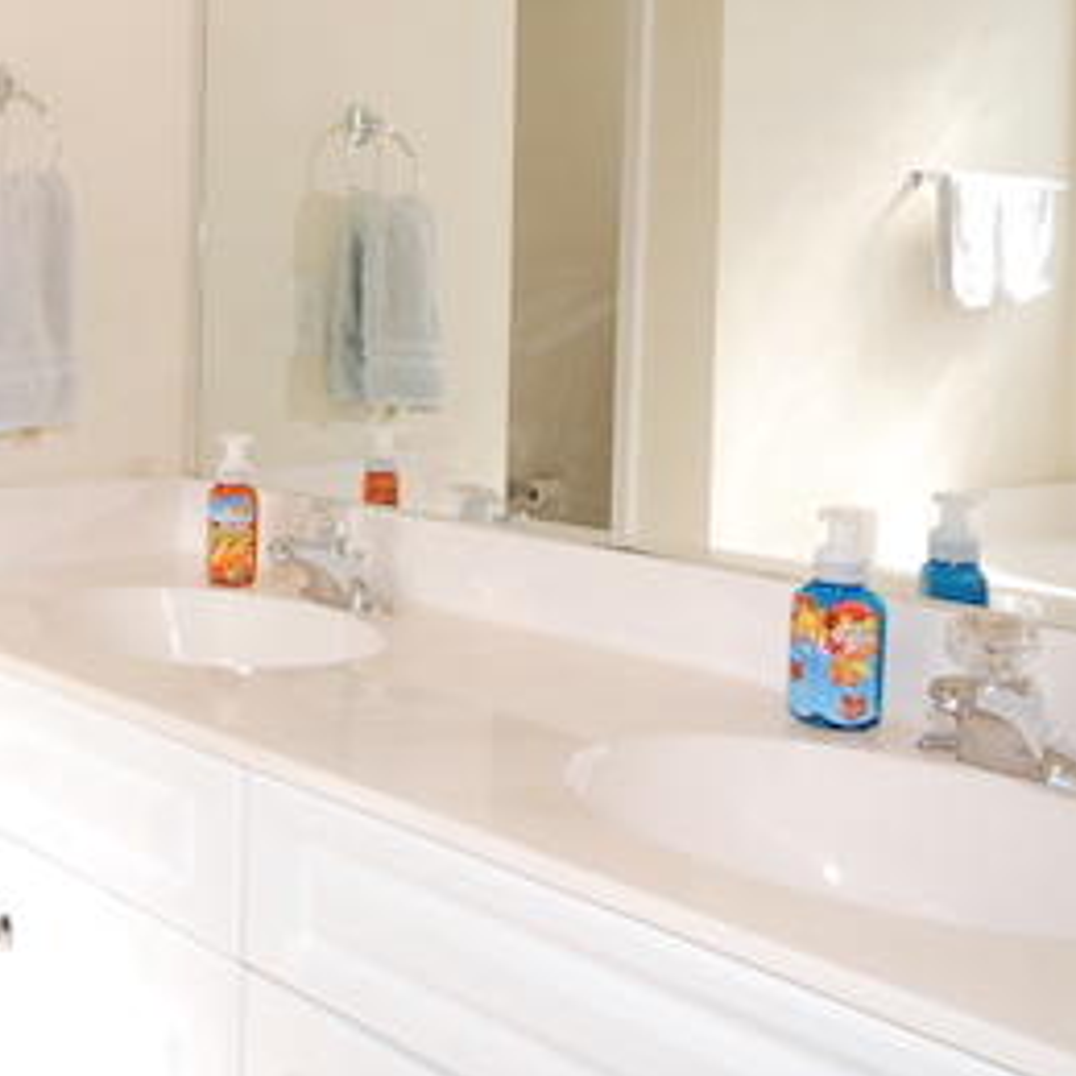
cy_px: 348
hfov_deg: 36.8
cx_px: 195
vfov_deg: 37.9
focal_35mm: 44
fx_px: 1547
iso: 400
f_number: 9
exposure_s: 1/200
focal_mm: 14
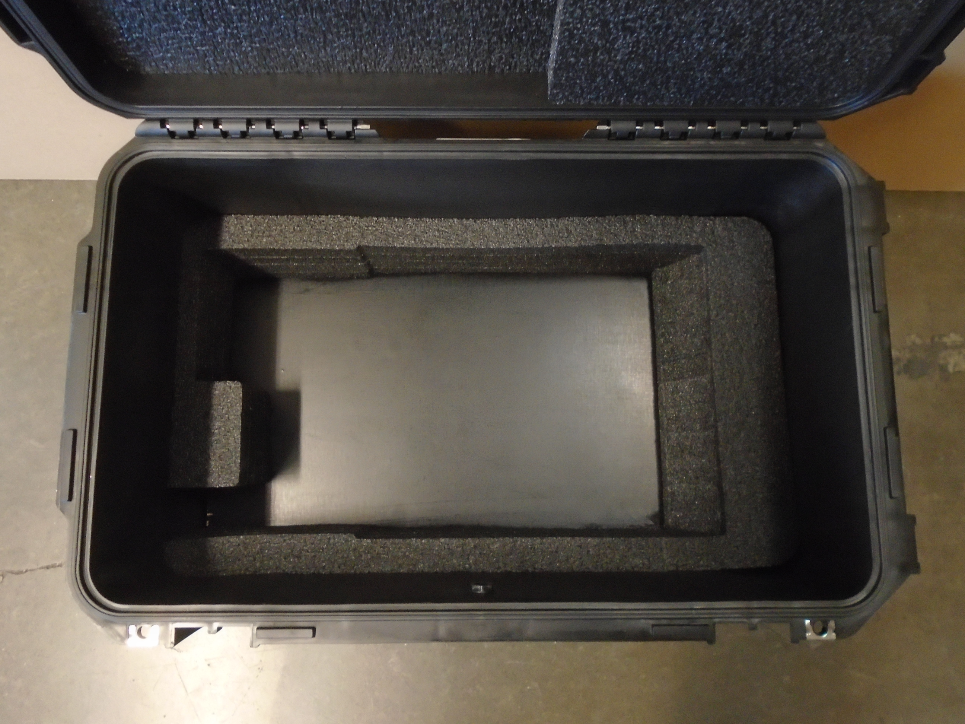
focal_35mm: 26
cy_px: 362
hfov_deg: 67.3
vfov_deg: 53.1
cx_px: 482
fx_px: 725
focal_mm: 4.6
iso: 400
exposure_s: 1/6
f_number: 3.2
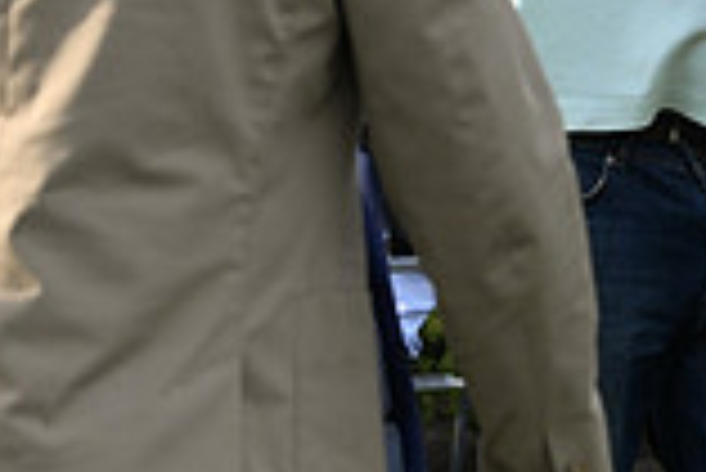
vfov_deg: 5.3
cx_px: 706
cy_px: -339
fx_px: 5064
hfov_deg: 7.9
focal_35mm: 258
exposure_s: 1/1250
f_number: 5.6
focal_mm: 70
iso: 800
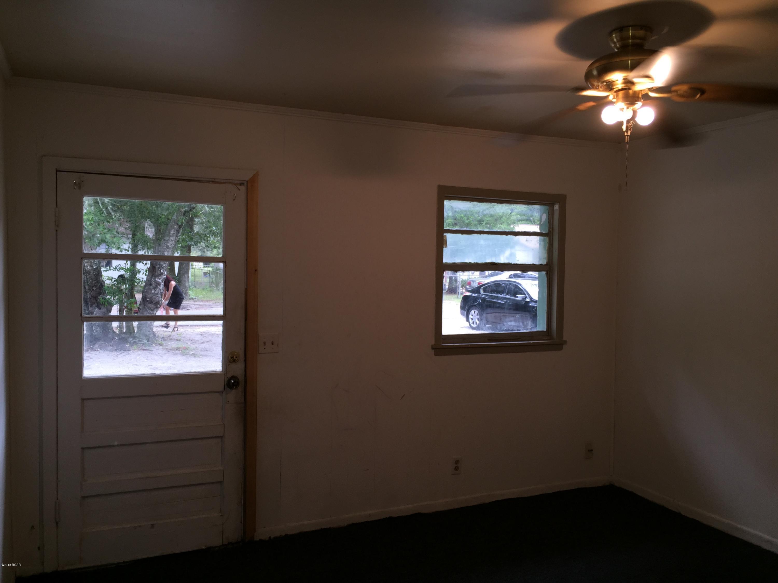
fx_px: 652
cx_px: 389
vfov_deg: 48.2
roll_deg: -0.7
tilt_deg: -1.5
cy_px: 292
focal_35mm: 29
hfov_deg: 61.7
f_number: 2.2
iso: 32
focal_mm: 4.15
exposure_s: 1/51
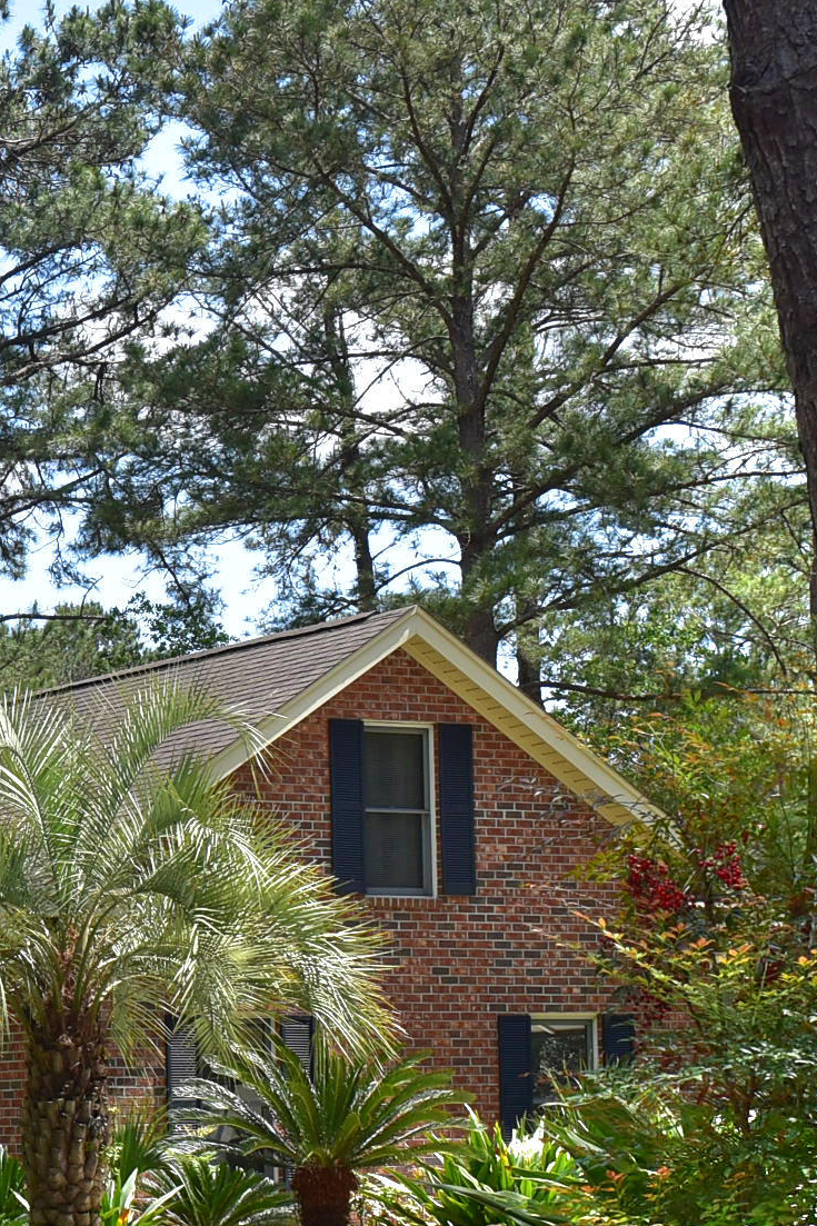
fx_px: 3882
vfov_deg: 17.8
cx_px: -225
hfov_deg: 11.7
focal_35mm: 114
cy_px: 909
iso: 400
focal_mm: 28
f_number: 10
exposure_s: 1/200
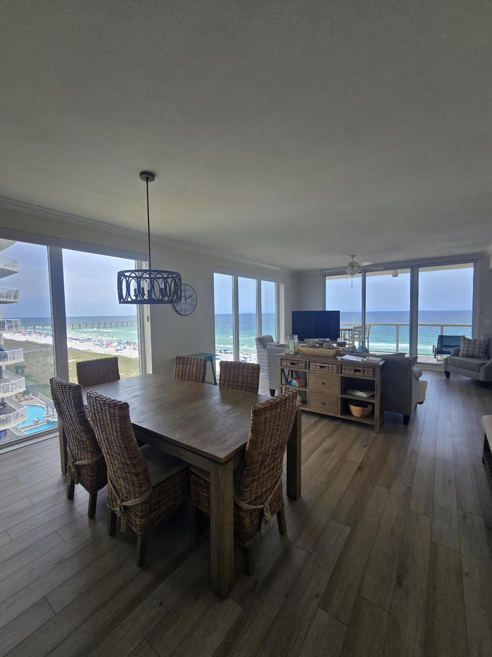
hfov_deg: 89.9
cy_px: 328
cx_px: 246
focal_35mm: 13
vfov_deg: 106.2
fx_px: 246
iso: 50
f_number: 2.2
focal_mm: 2.2
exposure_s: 1/382
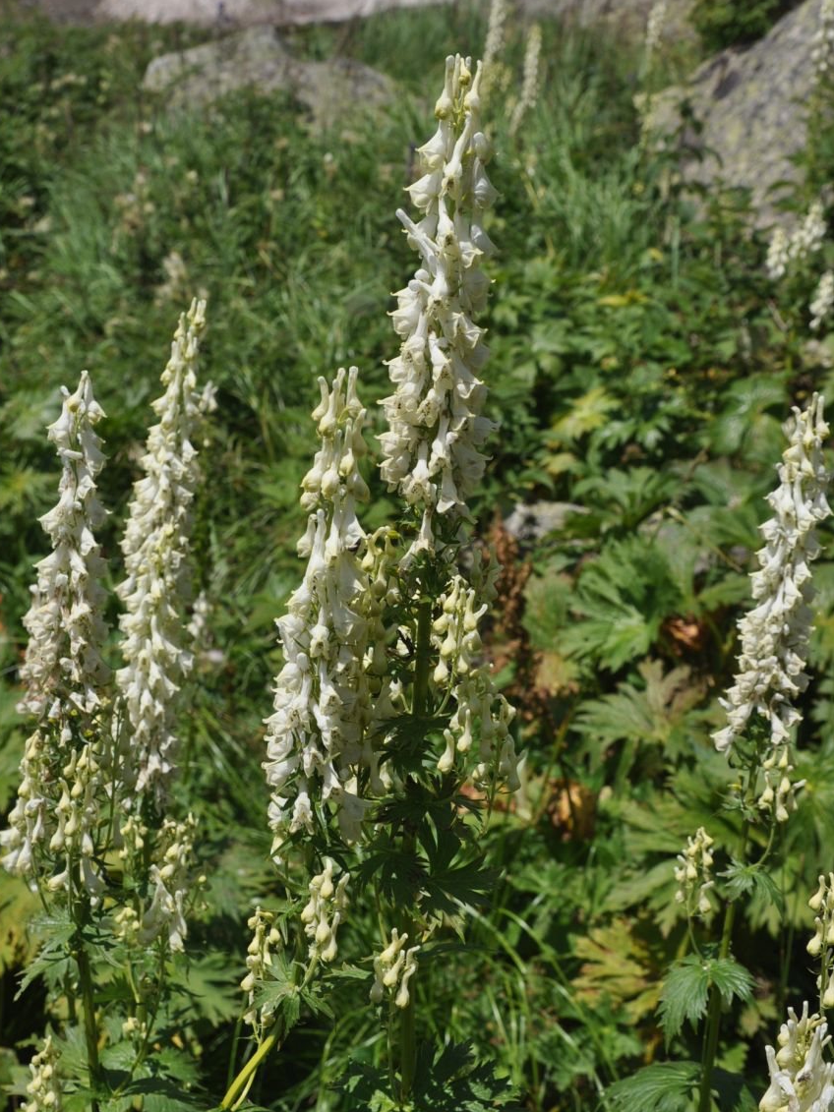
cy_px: 541
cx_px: 411
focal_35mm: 53
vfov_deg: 36.2
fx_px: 1703
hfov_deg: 27.5
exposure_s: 1/640
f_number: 8
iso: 200
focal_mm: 32
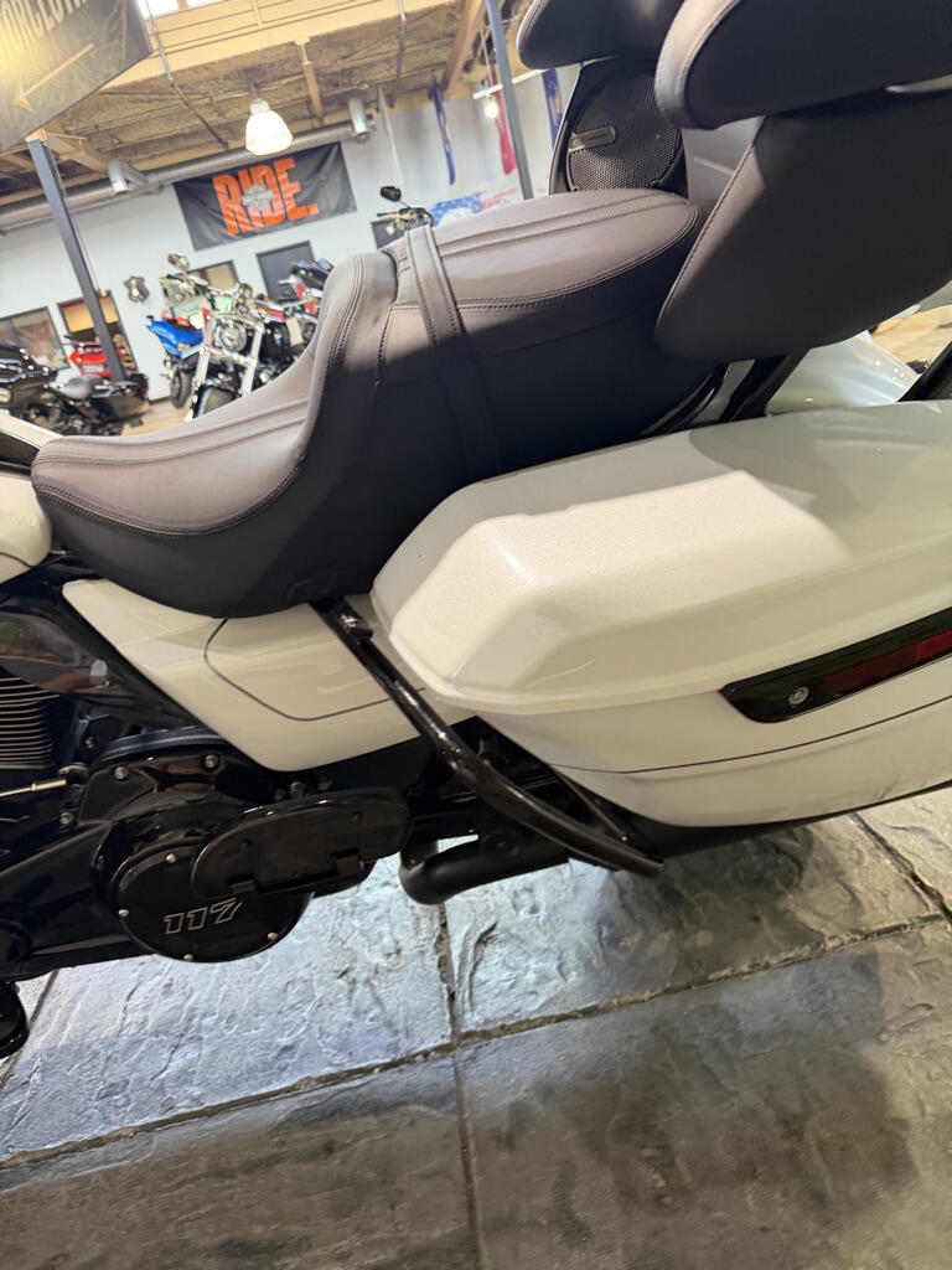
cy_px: 635
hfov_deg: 56.8
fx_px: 880
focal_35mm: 24
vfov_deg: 71.6
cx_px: 476
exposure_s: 1/60
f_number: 1.78
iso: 250
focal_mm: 6.76
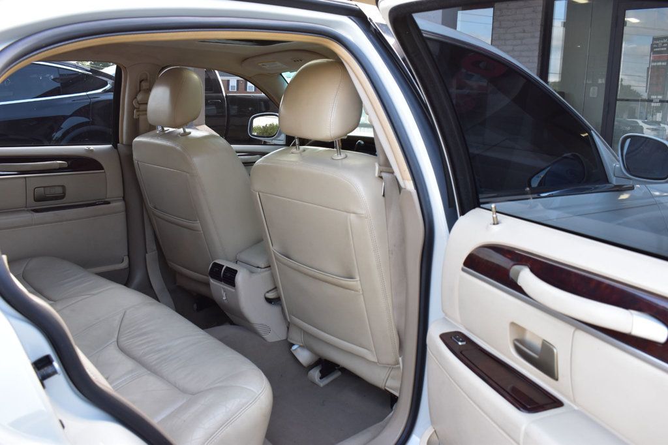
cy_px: 222
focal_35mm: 33
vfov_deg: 39.9
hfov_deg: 57.2
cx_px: 334
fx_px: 612
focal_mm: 22
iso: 400
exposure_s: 1/50
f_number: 8
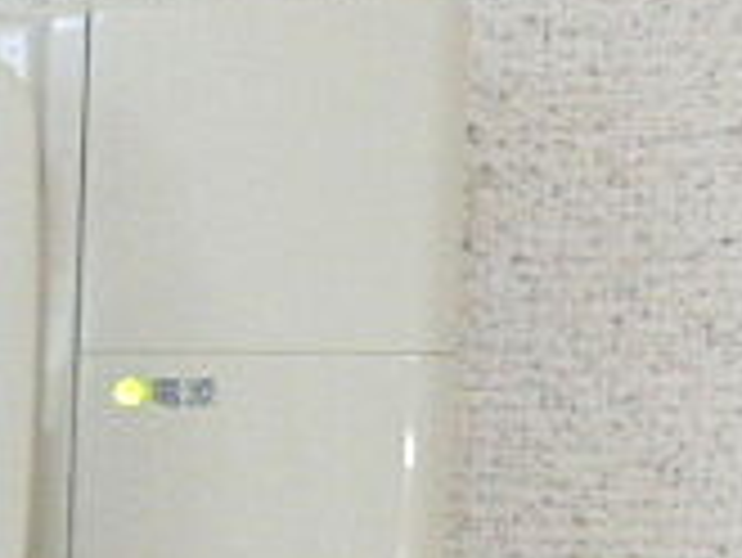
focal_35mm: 93
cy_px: 652
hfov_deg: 17.8
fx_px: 1995
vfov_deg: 15.4
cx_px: -508
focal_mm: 4.2
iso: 400
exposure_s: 1/30
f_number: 3
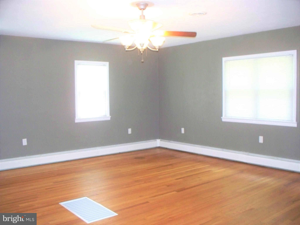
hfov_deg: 51.4
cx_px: 150
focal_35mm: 36
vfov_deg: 39.7
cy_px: 112
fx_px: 312
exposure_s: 1/30
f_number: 2.8
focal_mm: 7.54
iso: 400
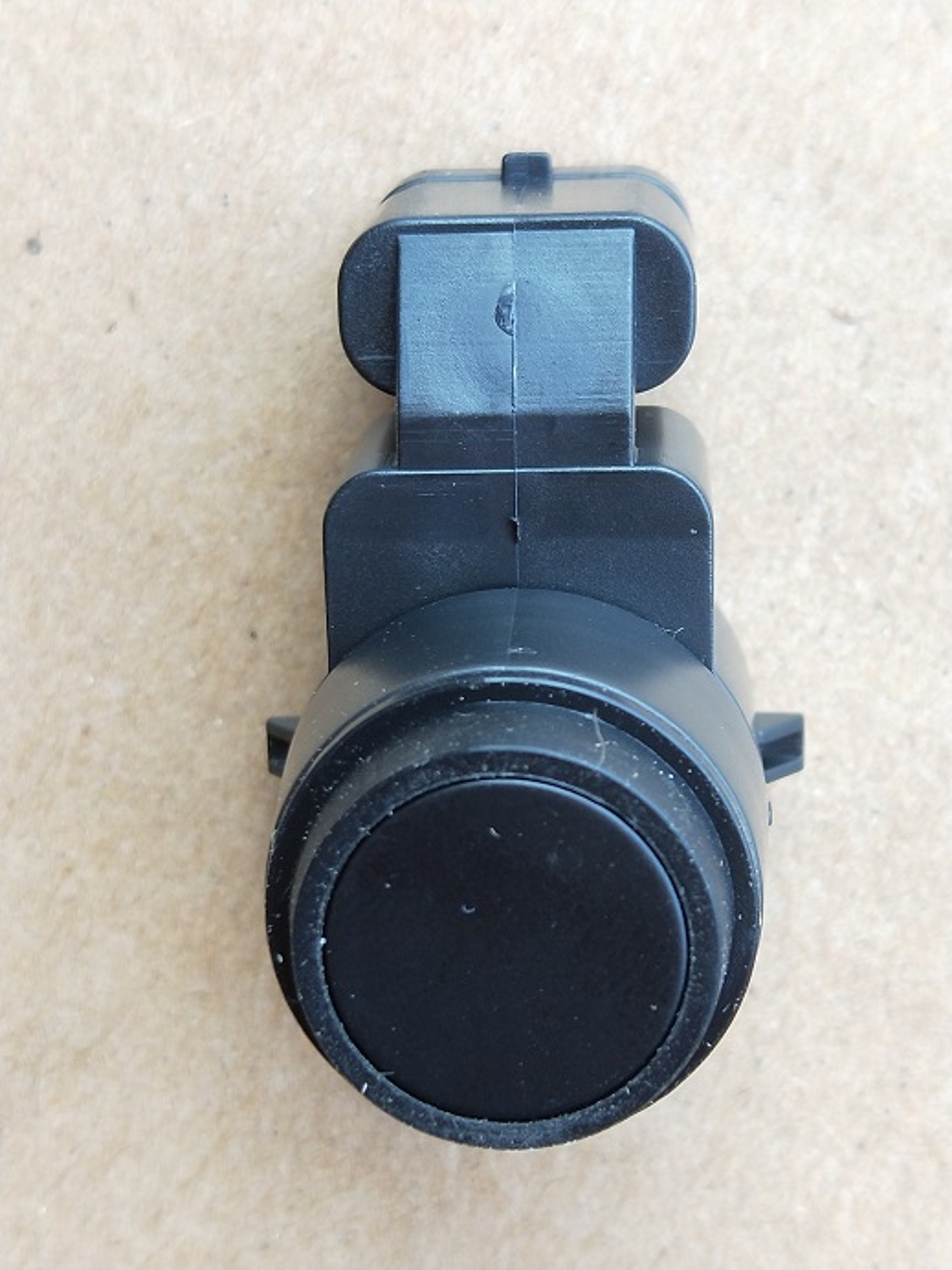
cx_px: 476
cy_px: 635
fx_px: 917
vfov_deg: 69.4
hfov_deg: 54.9
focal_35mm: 25
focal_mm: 4.27
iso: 90
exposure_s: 1/100
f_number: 1.7
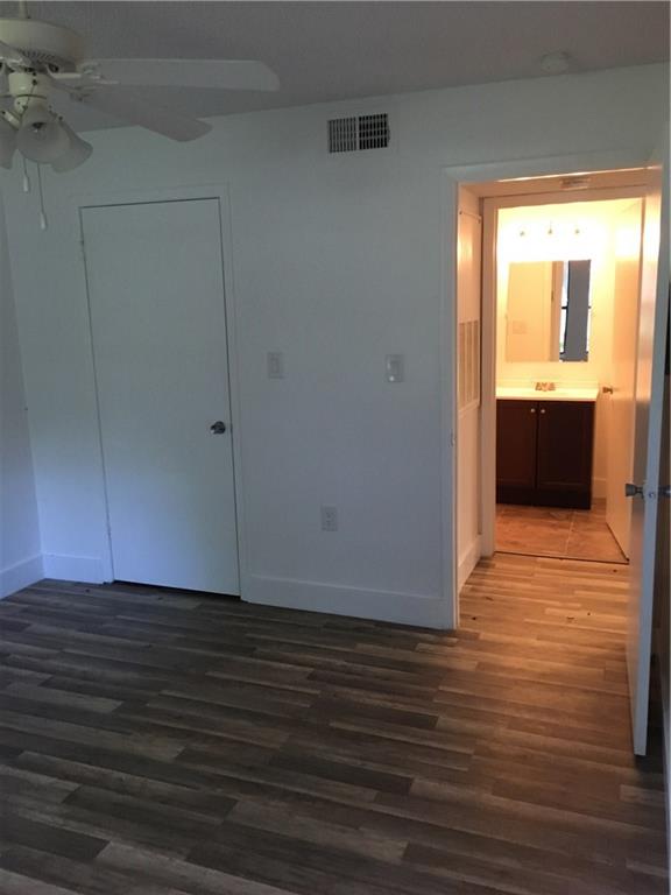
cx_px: 336
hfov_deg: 48.2
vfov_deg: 61.7
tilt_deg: -11.6
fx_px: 750
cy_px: 448
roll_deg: +2.0
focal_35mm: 29
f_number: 2.2
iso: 200
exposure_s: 1/30
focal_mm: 4.15
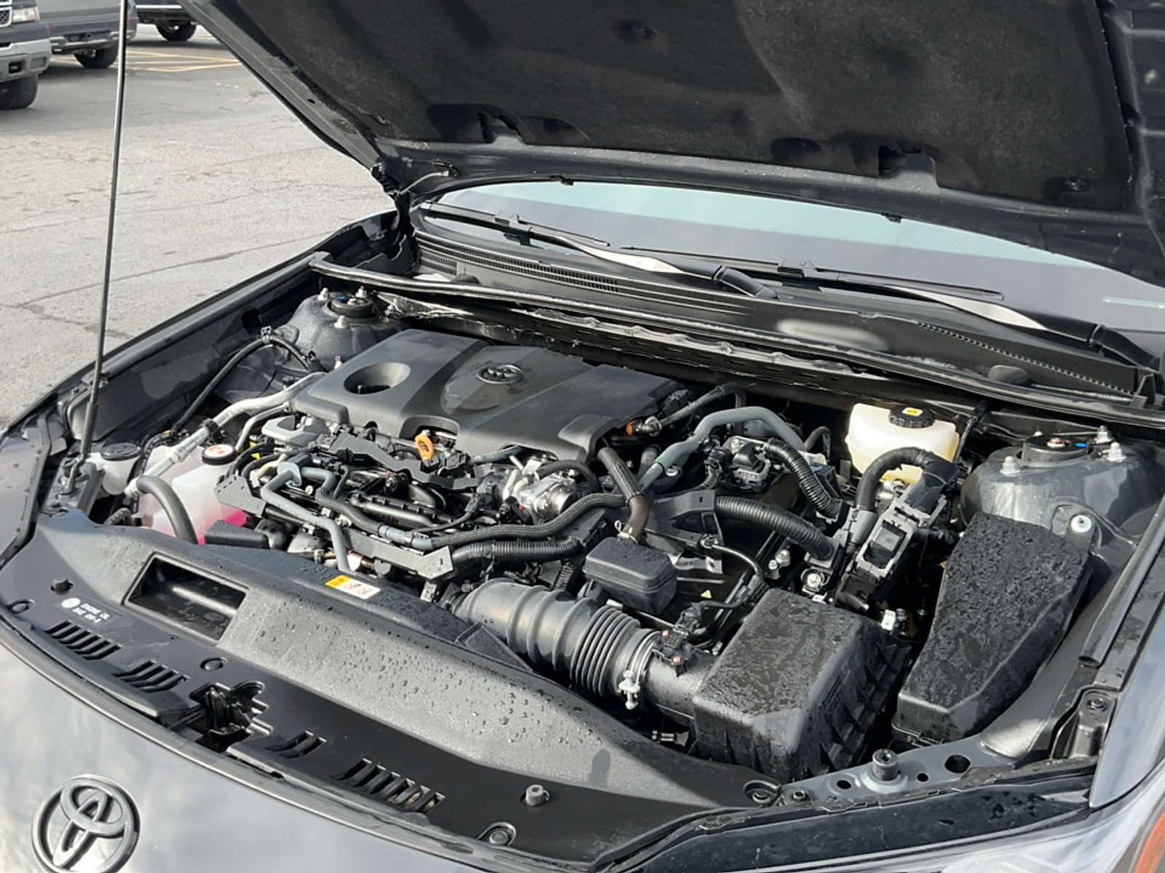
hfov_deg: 60.0
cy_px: 436
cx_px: 582
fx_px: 1010
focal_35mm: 30
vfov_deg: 46.8
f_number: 1.8
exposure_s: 1/178
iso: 20
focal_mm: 3
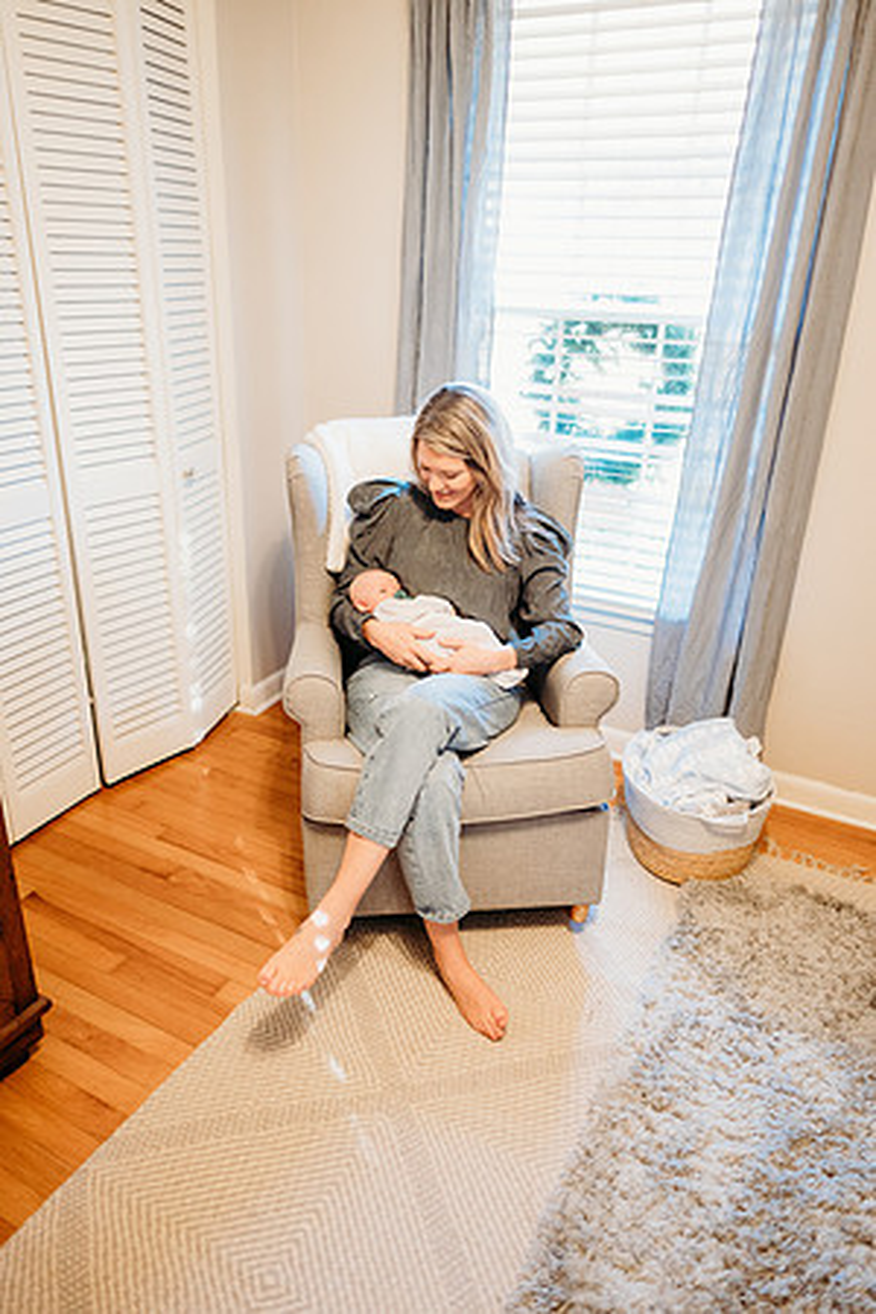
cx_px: 438
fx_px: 876
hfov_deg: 53.1
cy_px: 657
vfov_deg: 73.7
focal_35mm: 24
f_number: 1.8
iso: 1250
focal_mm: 24
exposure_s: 1/125
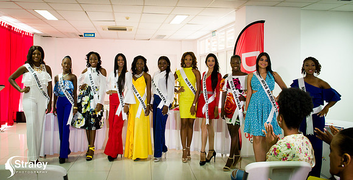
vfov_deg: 33.0
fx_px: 303
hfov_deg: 60.4
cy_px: 72
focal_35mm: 33
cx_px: 163
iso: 3600
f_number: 6.3
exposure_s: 1/100
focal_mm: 27
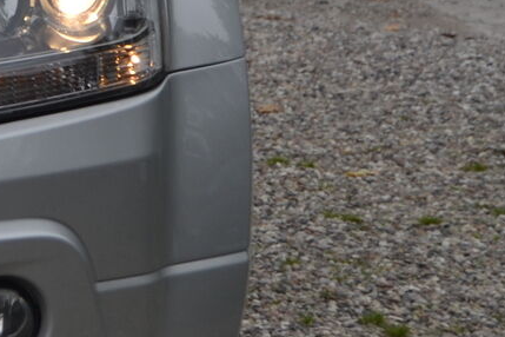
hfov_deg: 9.1
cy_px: -31
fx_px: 3016
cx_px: -467
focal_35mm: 215
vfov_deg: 6.4
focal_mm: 32
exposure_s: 1/160
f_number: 6.3
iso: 100
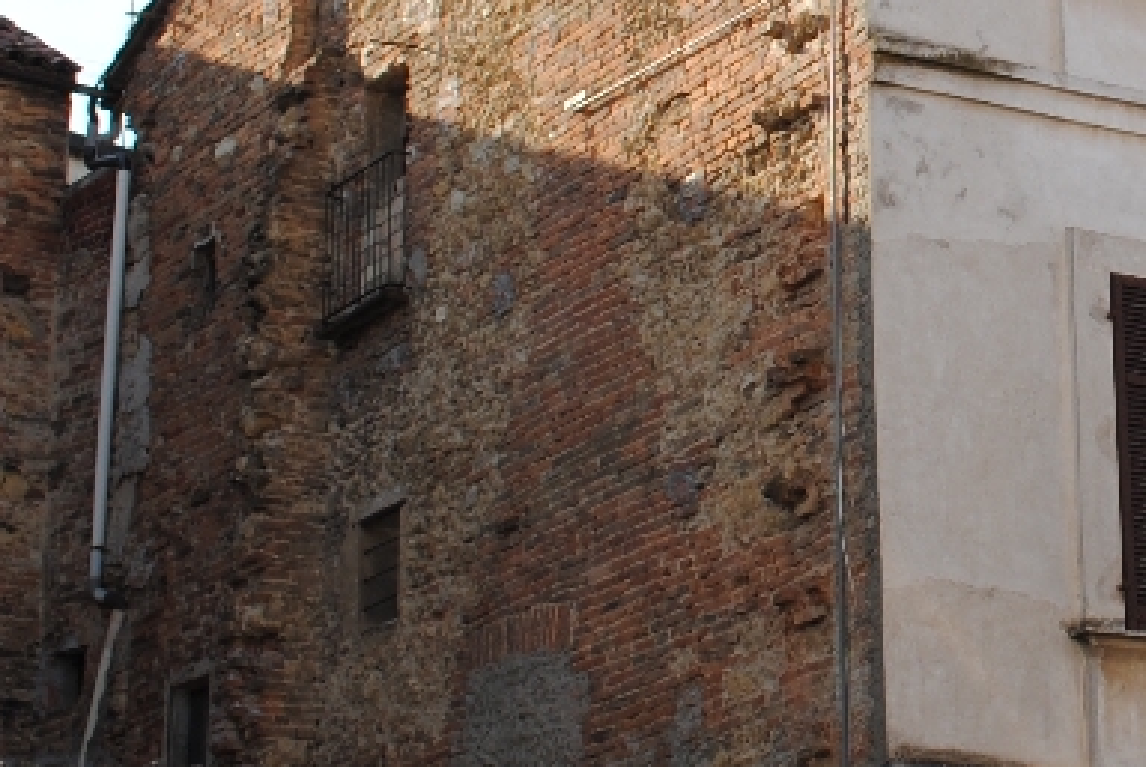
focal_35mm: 110
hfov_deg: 17.8
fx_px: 3506
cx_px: 1319
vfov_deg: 12.4
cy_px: 109
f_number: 7.1
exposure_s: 1/200
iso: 100
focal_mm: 22
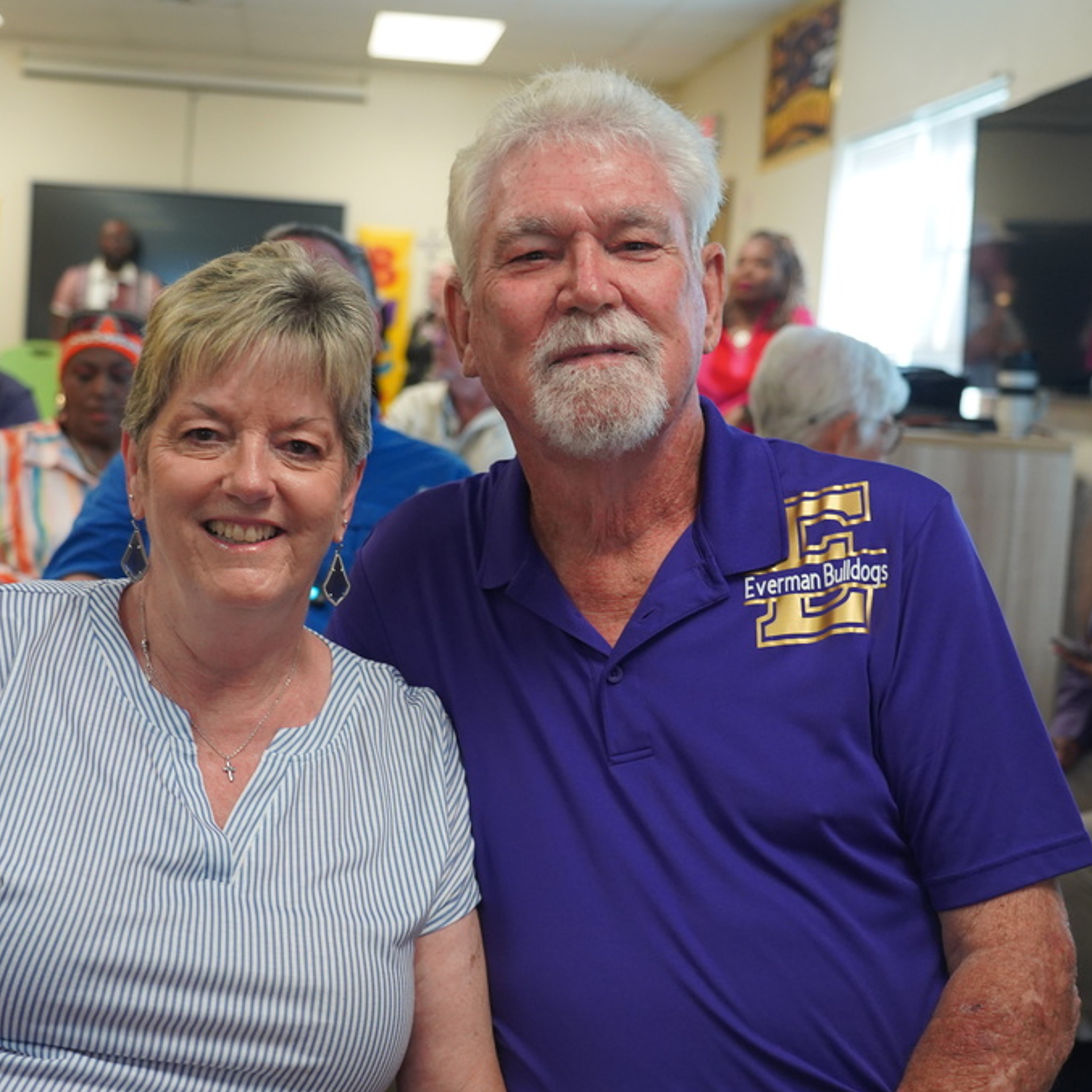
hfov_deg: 31.5
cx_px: 431
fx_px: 1927
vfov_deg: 31.6
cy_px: 548
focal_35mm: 54
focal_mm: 42
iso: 2000
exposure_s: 1/160
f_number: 4
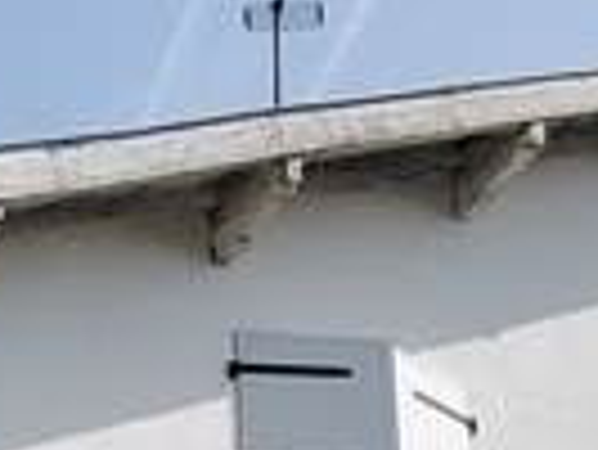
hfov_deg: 19.1
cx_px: 148
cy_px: 914
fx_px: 1764
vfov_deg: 12.6
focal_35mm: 102
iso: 100
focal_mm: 1.42
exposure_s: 1/2847
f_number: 2.2
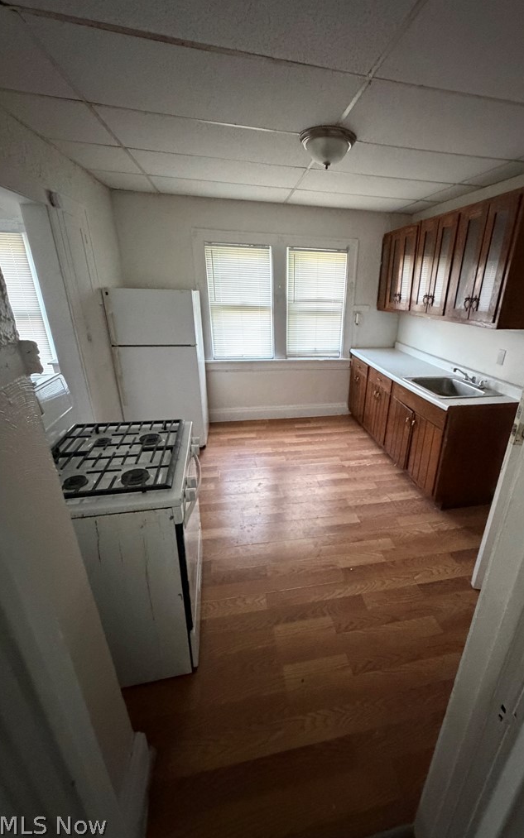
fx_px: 343
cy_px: 421
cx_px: 310
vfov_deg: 101.5
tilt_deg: -21.0
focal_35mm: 15
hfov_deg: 74.1
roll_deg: -1.4
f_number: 2.2
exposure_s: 1/40
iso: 1600
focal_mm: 2.22
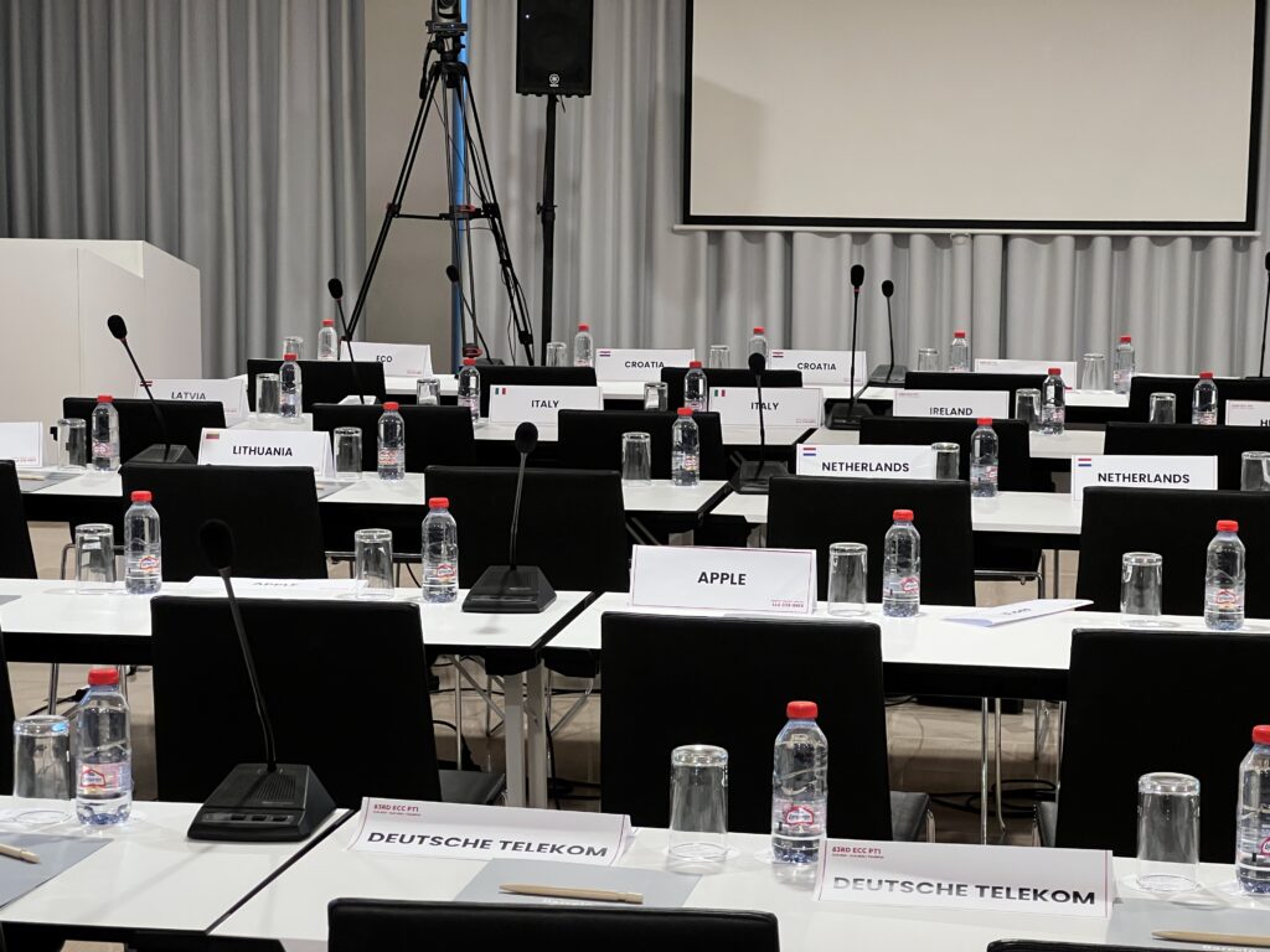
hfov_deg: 25.3
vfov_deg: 19.1
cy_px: 476
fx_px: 2825
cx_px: 635
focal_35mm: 77
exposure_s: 1/60
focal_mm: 9
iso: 500
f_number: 2.8
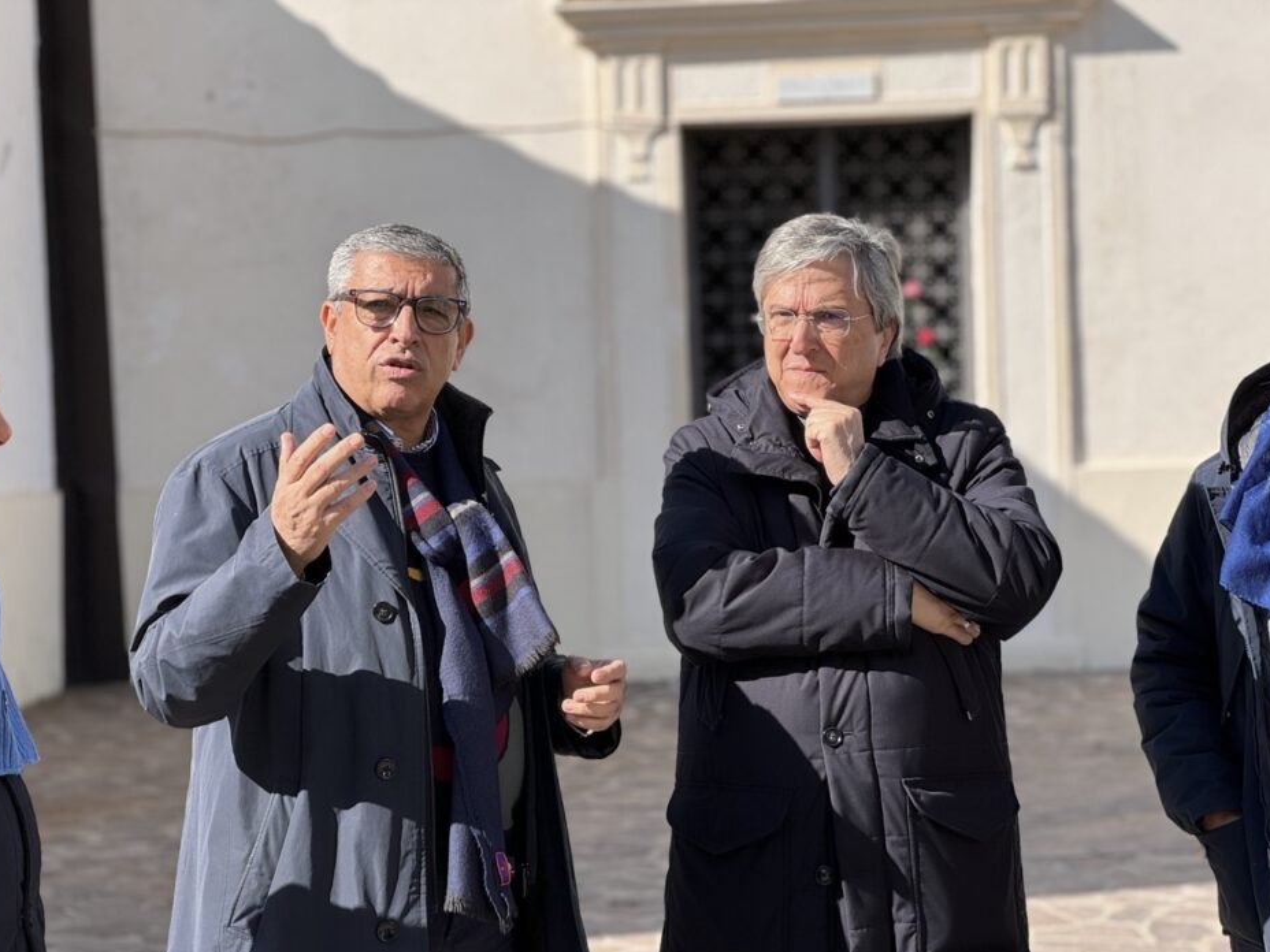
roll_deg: +1.5
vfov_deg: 17.4
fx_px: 3119
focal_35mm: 85
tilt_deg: -0.5
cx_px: 640
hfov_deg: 23.0
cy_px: 524
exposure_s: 1/561
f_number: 2.8
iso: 25
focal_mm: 9
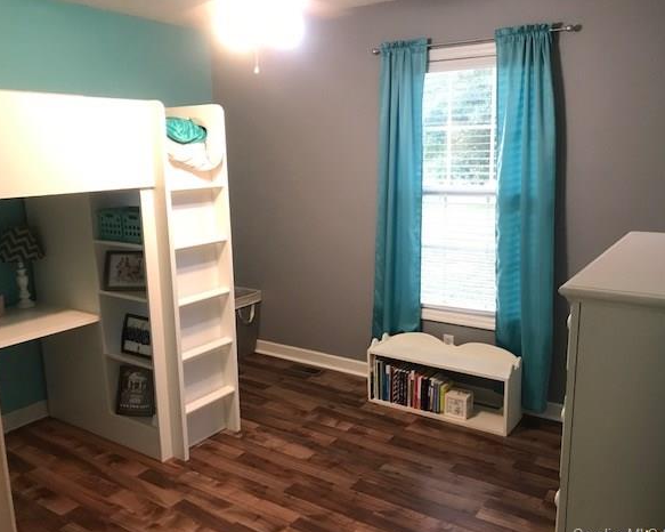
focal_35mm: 30
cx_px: 339
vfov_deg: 48.5
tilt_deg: -11.1
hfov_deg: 58.8
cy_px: 272
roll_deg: +0.5
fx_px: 590
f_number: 1.8
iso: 80
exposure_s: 1/15
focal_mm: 3.99
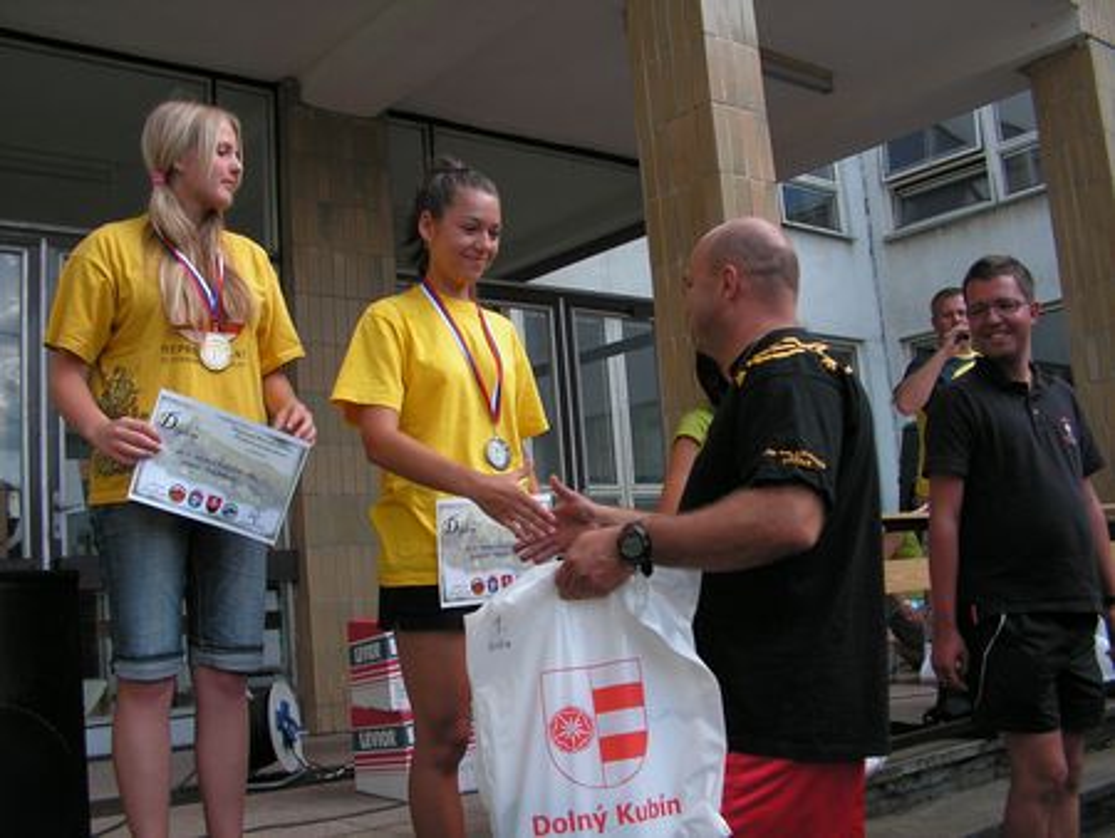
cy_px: 419
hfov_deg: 51.3
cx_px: 558
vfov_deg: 39.7
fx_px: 1160
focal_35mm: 36
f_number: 3.2
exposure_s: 1/125
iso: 50
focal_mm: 6
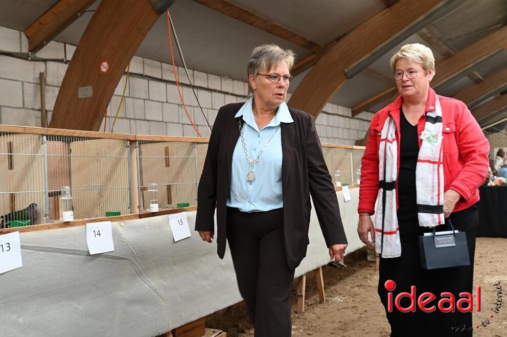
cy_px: 168
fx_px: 563
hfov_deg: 48.5
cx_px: 254
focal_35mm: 40
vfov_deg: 33.3
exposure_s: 1/60
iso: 1250
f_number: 4
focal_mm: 40
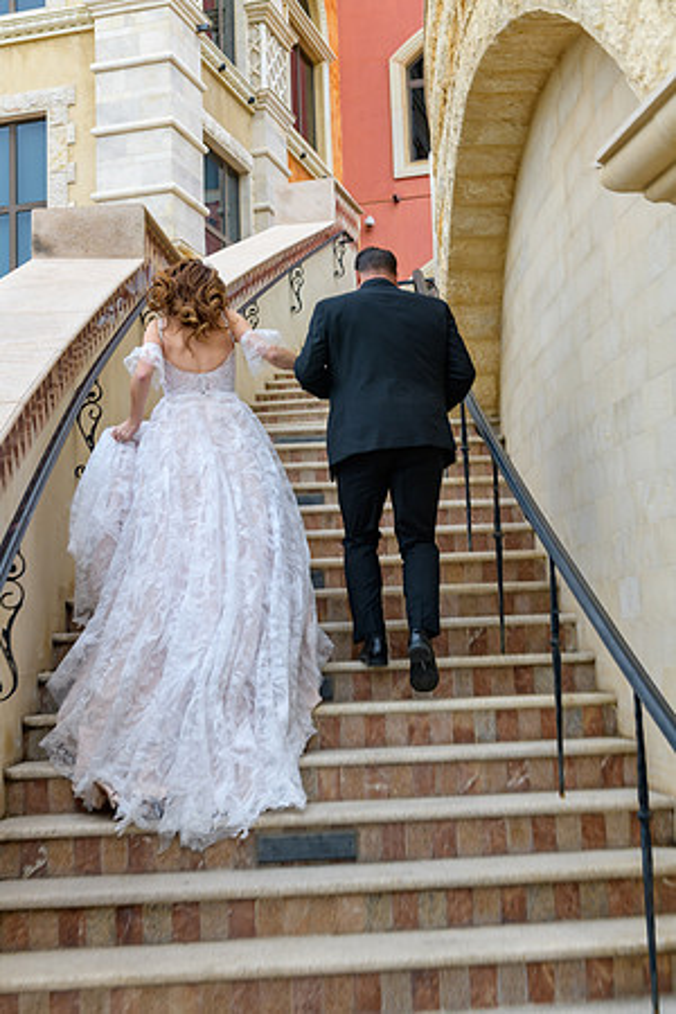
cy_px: 507
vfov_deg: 43.6
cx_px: 338
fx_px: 1267
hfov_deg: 29.9
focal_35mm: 45
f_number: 5
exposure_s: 1/160
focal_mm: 45
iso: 400
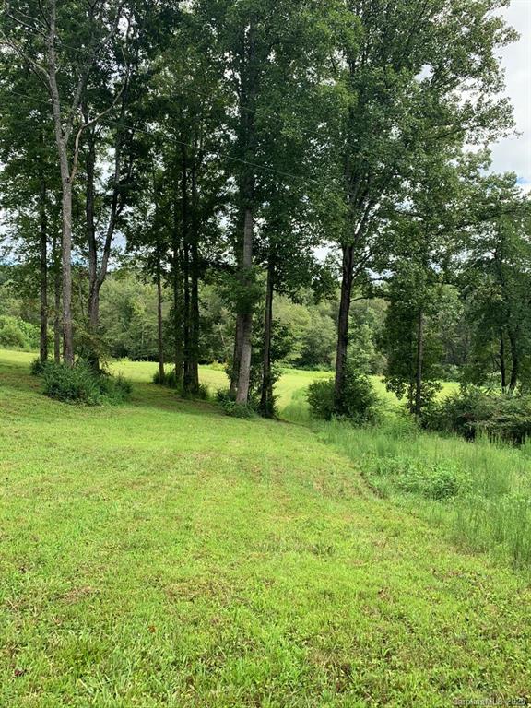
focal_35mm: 26
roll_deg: -2.5
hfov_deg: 53.1
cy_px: 354
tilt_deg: -1.5
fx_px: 532
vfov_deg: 67.3
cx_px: 266
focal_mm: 4.25
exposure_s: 1/620
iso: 25
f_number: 1.8
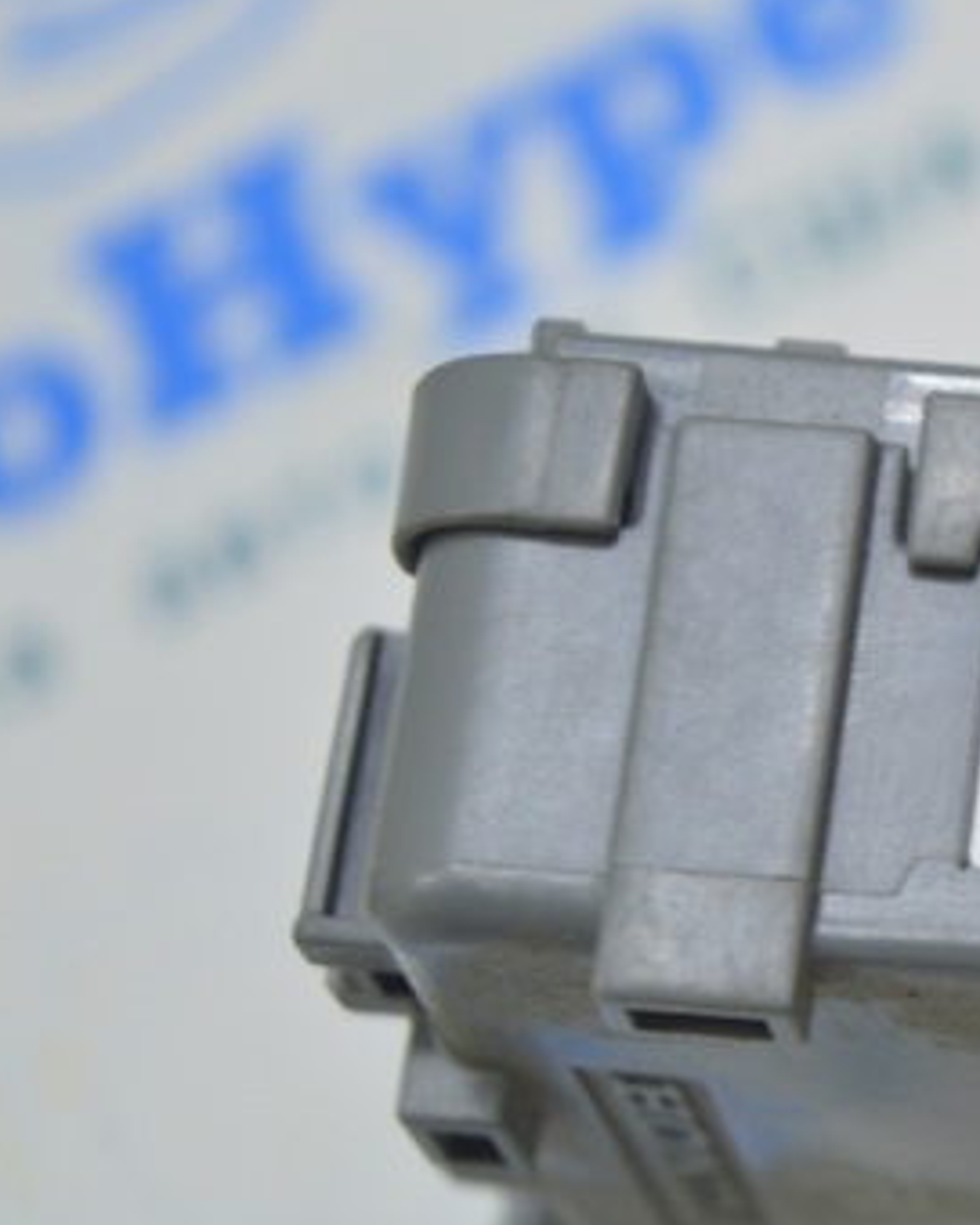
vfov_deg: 13.2
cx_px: 1139
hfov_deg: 10.4
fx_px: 5291
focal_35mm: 146
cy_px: 667
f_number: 5.6
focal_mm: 55
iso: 400
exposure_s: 1/25
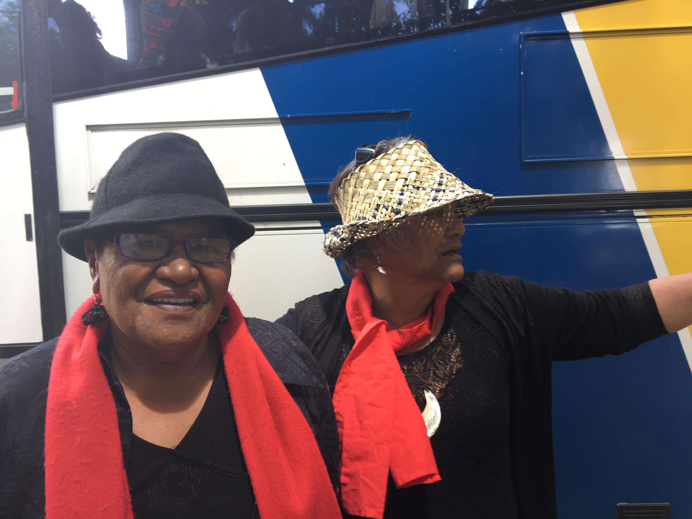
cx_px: 346
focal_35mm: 29
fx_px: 580
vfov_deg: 48.2
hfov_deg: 61.7
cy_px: 260
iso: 25
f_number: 2.2
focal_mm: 4.15
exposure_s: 1/50
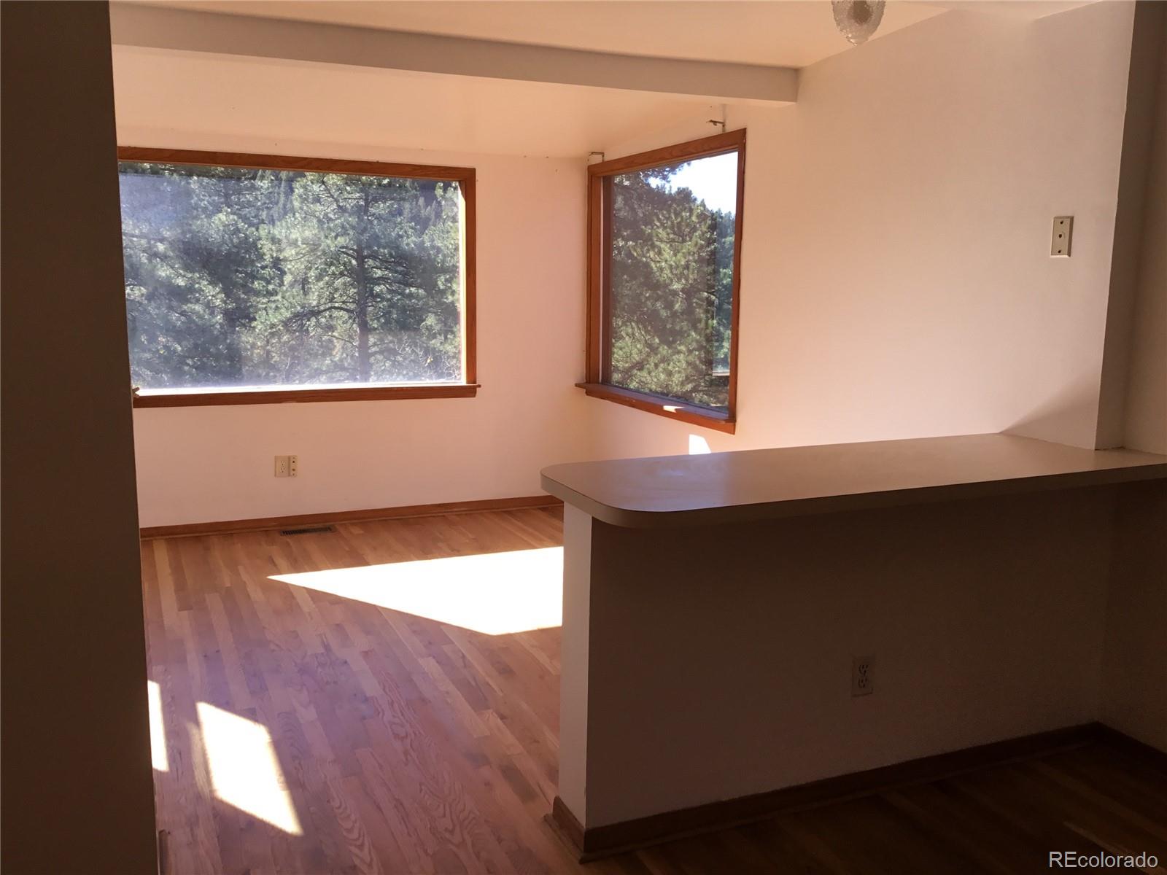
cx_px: 584
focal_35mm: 31
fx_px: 1045
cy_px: 438
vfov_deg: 45.4
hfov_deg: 58.4
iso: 25
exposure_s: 1/166
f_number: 2.4
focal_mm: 3.3
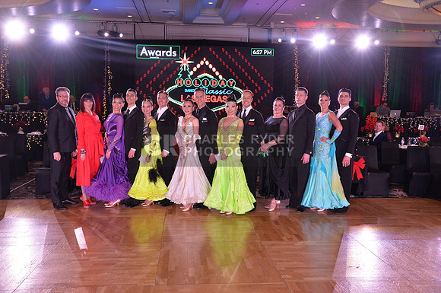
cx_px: 220
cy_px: 146
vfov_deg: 38.8
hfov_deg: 55.9
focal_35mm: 34
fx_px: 416
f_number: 5
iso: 2000
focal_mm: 34
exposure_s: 1/250
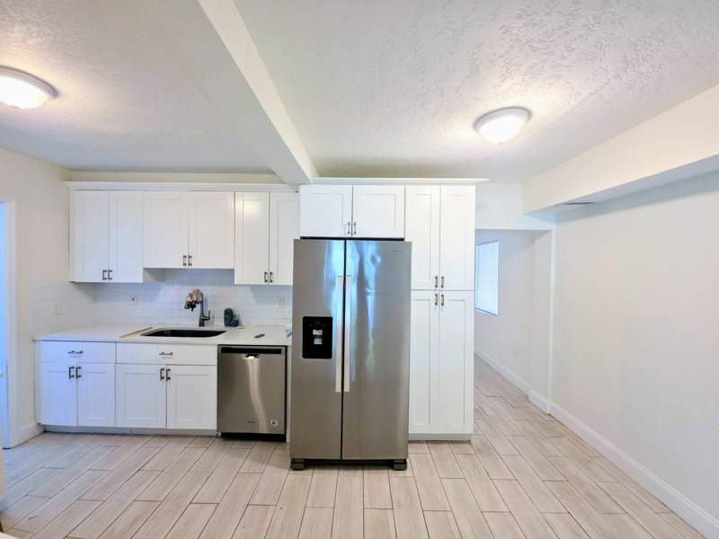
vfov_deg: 89.9
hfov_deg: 106.2
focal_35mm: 13
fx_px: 270
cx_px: 360
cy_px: 270
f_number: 1.9
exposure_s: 1/120
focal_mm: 2.2
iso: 200
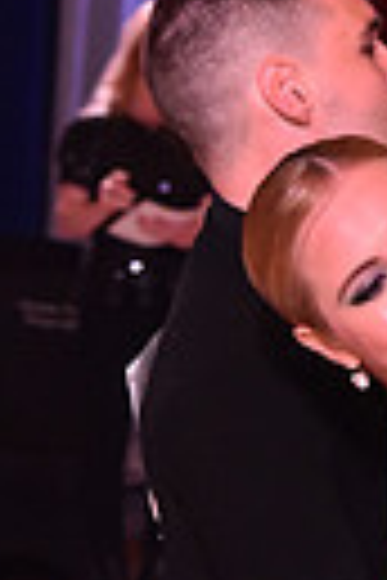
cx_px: 380
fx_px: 6675
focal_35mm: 414
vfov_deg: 5.0
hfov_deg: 3.3
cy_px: 800
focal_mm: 92
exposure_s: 1/320
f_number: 6.3
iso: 2500
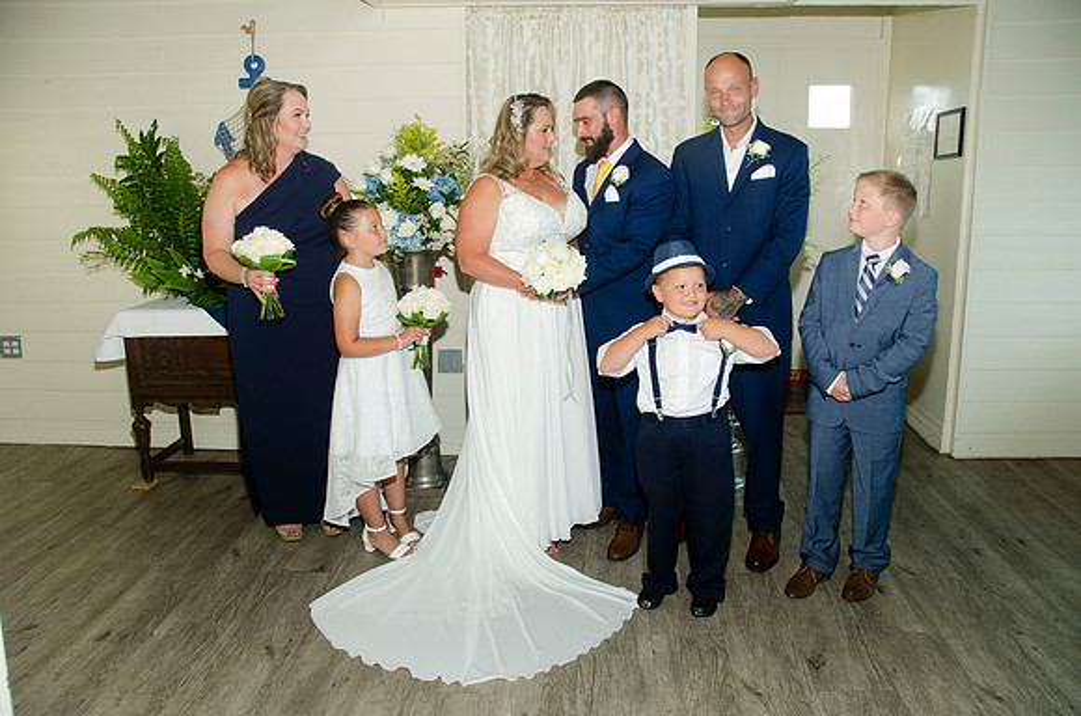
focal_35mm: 27
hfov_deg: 67.5
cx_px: 540
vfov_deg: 47.7
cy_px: 358
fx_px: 809
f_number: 5.6
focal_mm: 18
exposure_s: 1/125
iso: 400
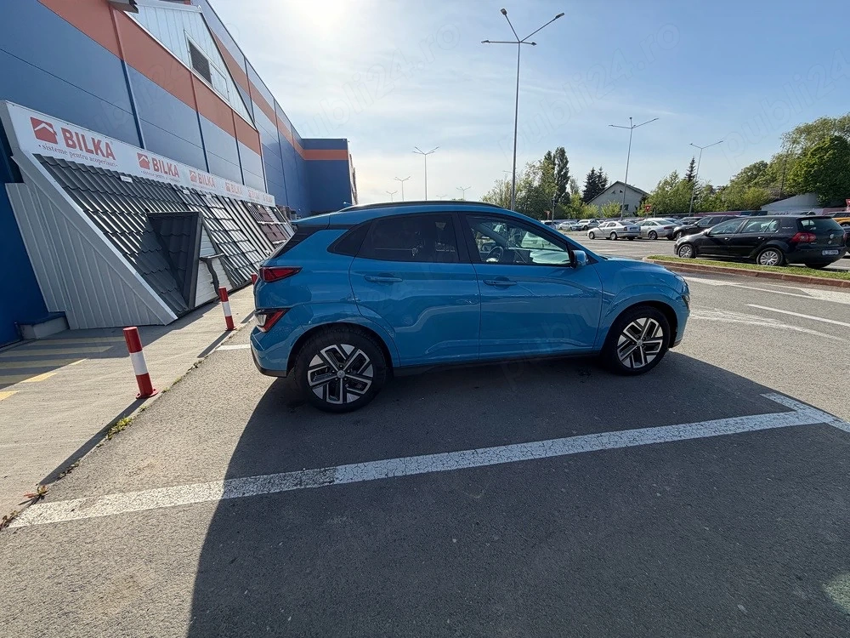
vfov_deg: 85.7
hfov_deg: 102.1
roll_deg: +1.8
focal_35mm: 14
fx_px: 344
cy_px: 319
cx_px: 425
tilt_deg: -16.3
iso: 32
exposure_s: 1/770
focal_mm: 2.22
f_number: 2.2
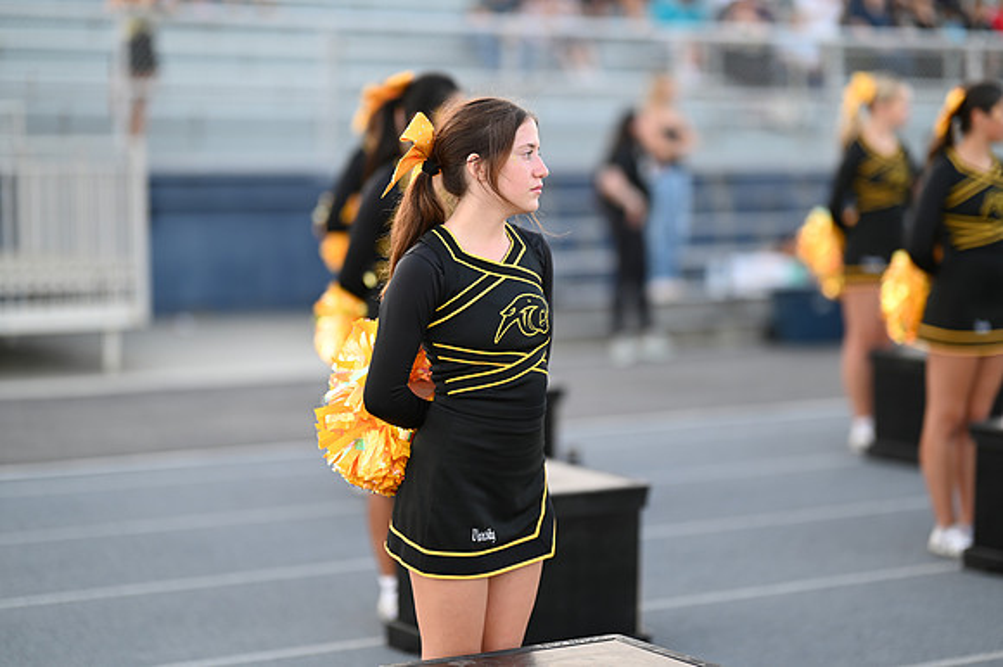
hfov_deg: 23.9
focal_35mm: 85
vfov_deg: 16.1
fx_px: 2367
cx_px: 502
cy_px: 334
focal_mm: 85
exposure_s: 1/640
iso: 125
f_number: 1.2
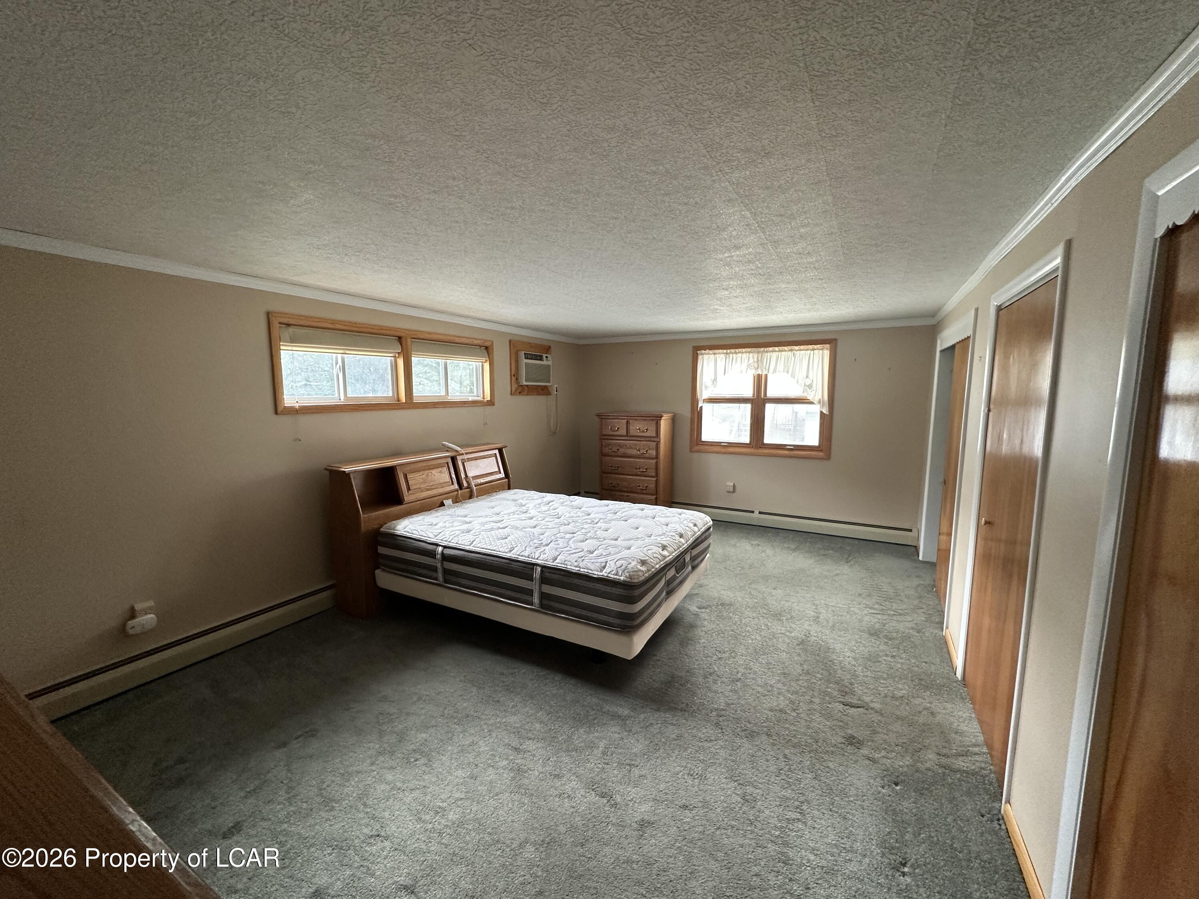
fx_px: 485
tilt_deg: -8.5
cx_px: 600
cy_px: 450
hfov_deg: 102.1
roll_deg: +0.2
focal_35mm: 14
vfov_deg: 85.7
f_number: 2.2
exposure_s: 1/120
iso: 250
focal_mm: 2.22
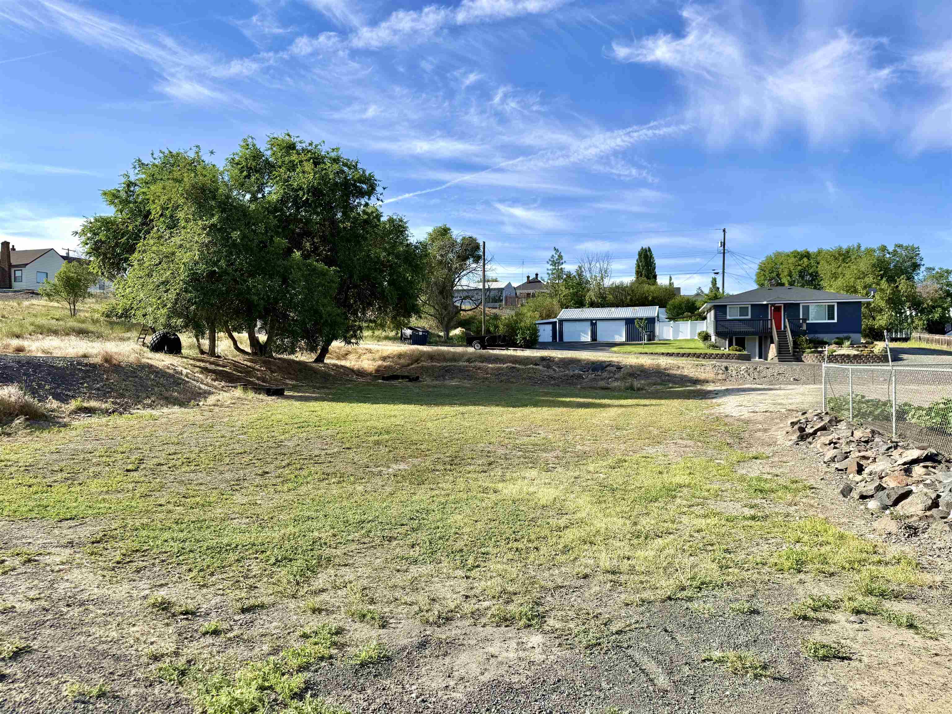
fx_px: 660
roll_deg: -0.3
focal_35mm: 24
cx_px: 476
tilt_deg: +0.3
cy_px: 357
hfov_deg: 71.6
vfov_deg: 56.8
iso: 80
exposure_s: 1/3953
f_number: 1.78
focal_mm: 6.76
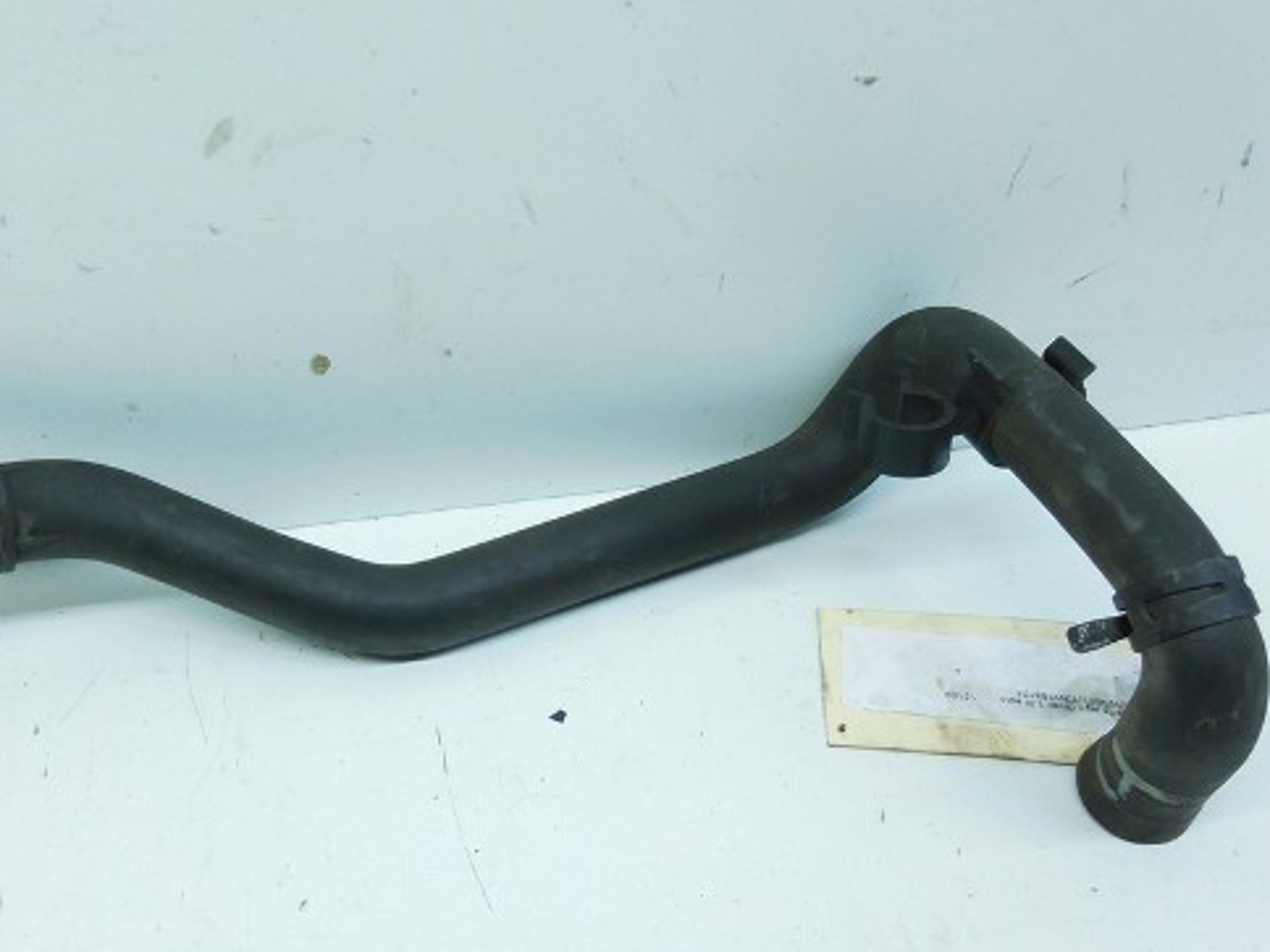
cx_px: 485
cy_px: 501
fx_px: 1357
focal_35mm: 37
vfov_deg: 38.7
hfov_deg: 49.7
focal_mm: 5
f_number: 3.5
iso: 125
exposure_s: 1/60
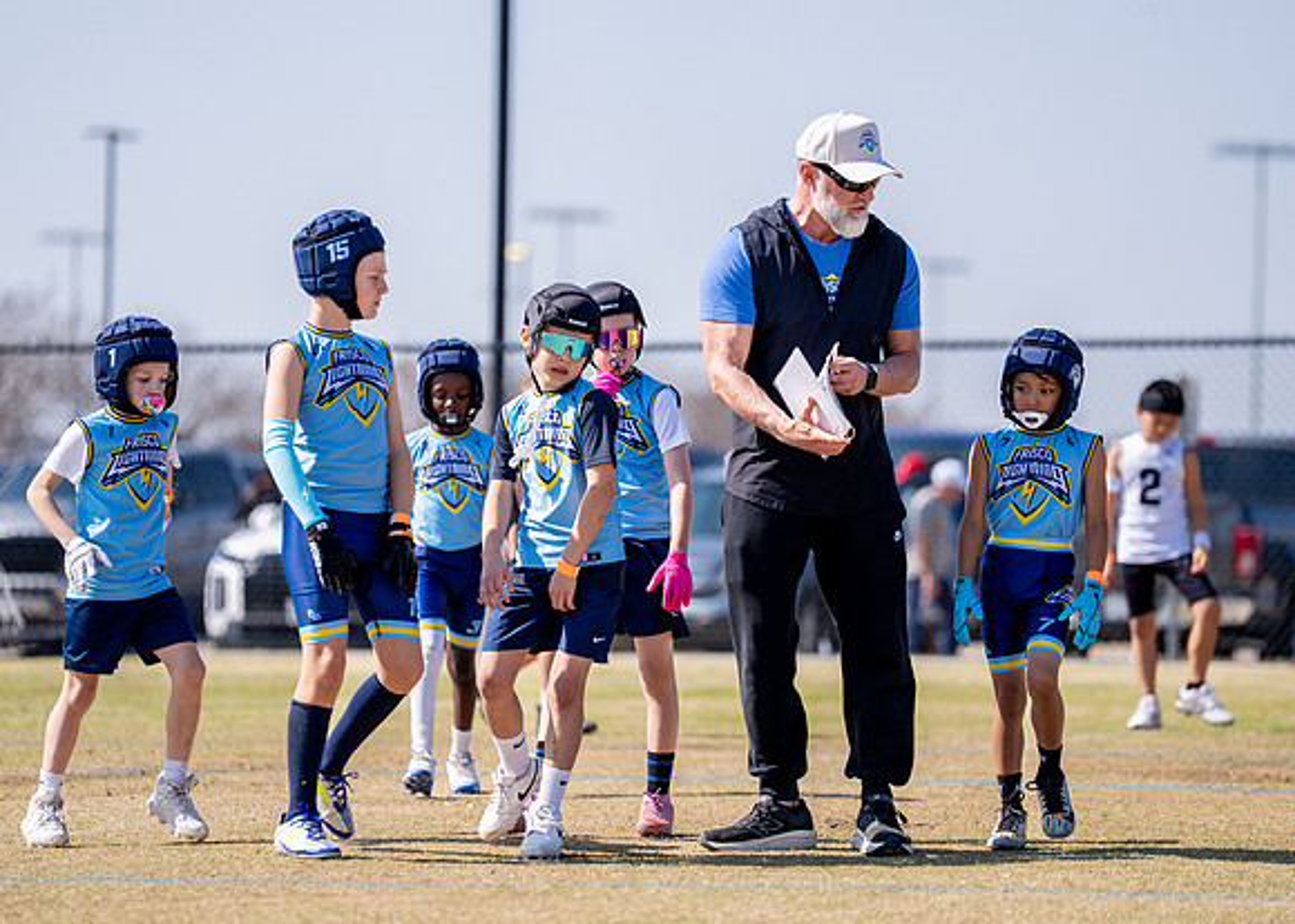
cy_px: 480
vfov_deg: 7.4
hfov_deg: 10.3
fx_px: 7152
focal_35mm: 195
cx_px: 680
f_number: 2.8
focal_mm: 171
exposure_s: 1/2500
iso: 100
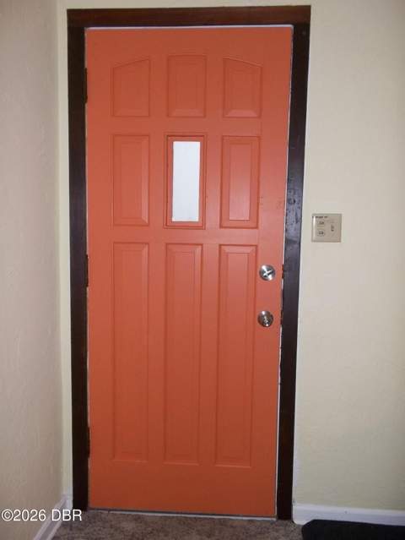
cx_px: 202
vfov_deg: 61.6
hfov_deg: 48.3
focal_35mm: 29
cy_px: 270
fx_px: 452
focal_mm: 4.1
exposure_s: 1/30
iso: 160
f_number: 3.3
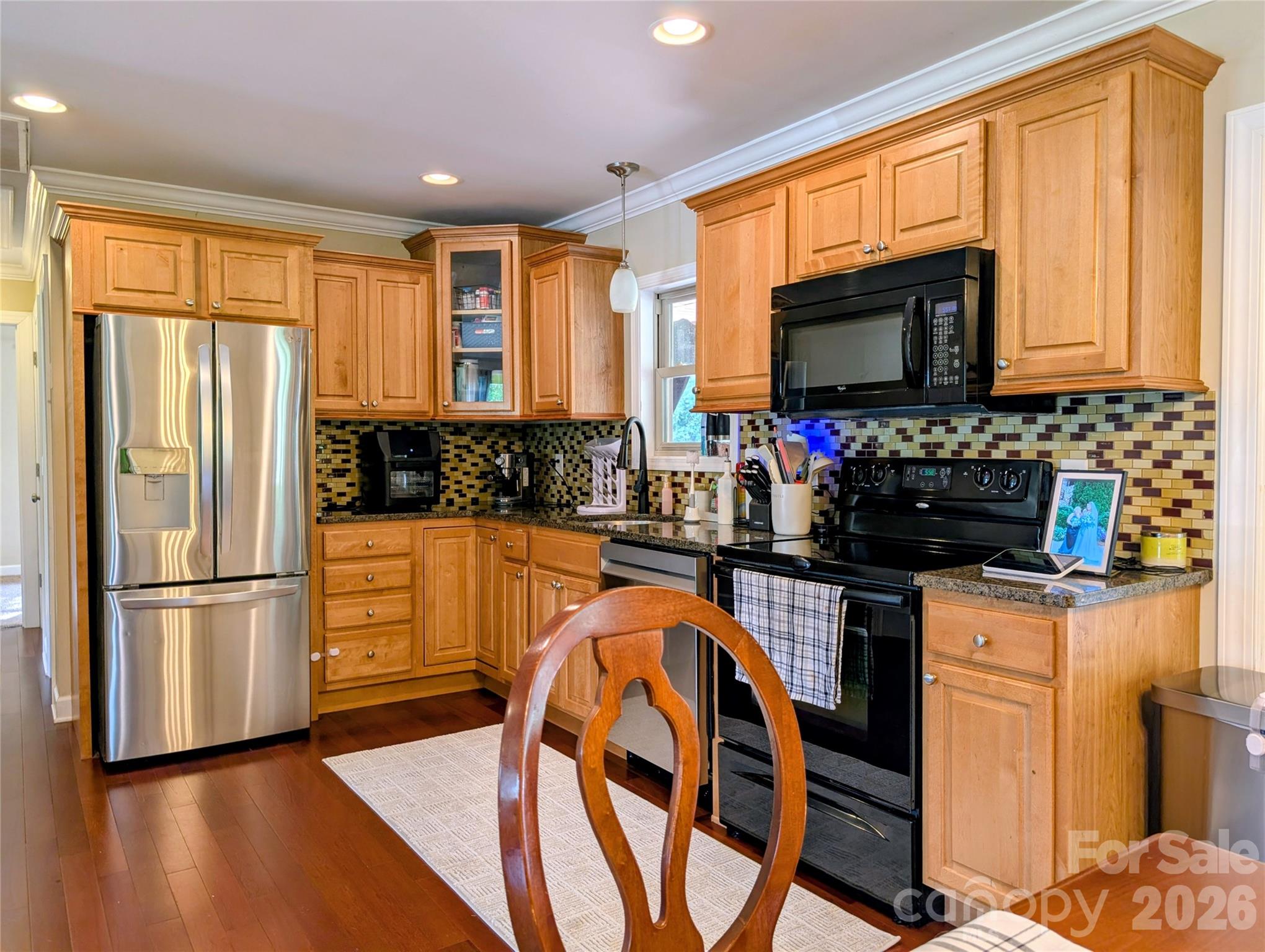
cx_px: 632
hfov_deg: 71.5
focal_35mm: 24
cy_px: 476
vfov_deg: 56.9
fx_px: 878
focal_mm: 6.9
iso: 39
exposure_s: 1/120
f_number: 1.68
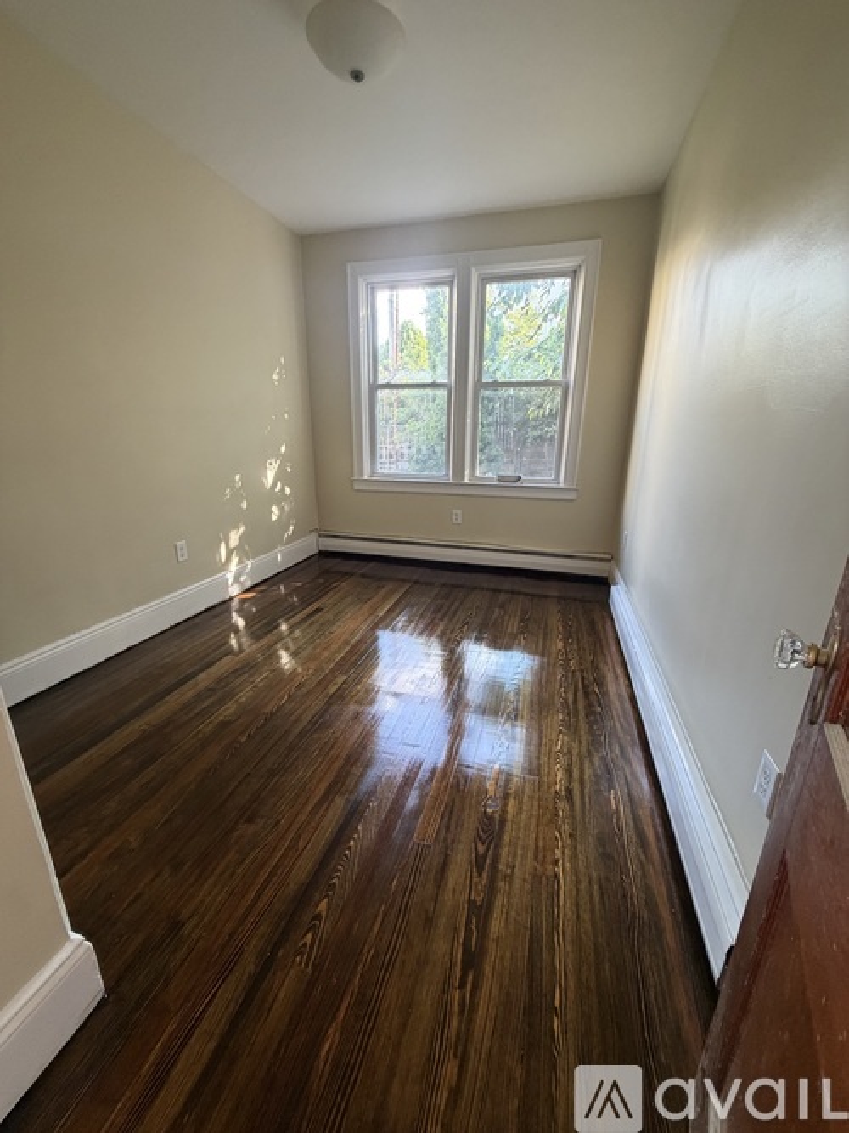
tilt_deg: -15.6
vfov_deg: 102.1
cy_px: 566
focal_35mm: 14
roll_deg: +0.6
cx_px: 424
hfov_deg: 85.7
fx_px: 458
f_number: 2.2
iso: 320
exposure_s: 1/60
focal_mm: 2.22
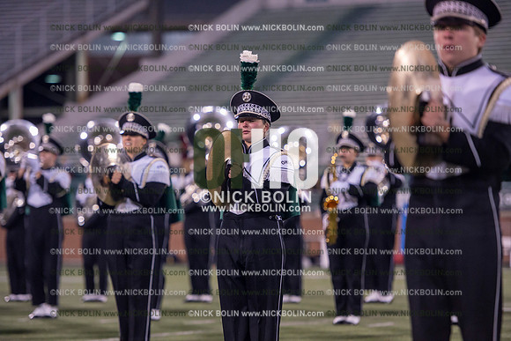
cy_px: 170
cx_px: 256
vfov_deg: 8.9
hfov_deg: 13.2
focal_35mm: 155
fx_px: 2201
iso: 2500
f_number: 2.8
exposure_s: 1/1250
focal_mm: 155
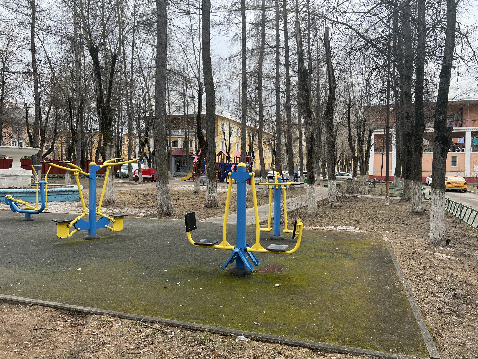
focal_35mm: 26
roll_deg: -1.2
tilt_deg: -1.5
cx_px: 239
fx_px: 359
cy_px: 180
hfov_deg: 67.3
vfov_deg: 53.1
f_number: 1.5
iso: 50
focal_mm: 5.7
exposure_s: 1/687
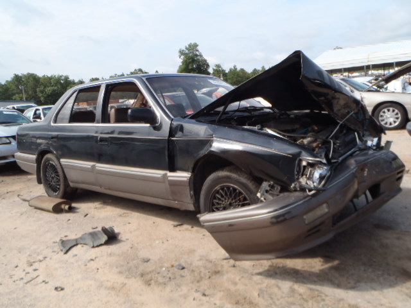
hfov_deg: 63.4
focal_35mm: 28
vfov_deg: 49.7
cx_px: 206
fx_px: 332
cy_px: 154
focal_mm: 5
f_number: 4.5
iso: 80
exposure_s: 1/500
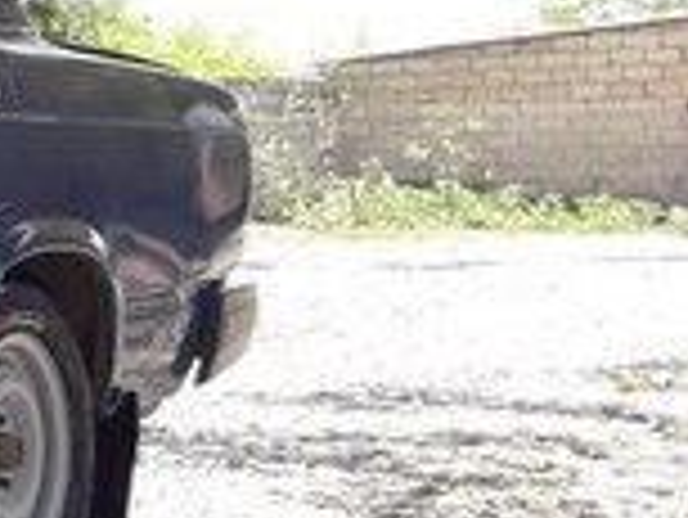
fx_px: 2407
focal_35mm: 121
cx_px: -791
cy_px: 227
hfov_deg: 13.4
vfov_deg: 12.3
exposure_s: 1/285
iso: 40
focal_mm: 3.7
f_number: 1.9
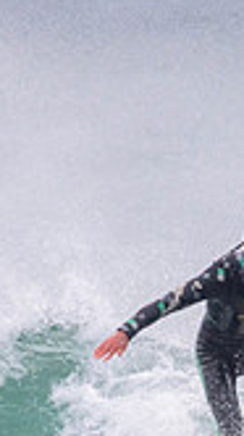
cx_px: 189
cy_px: 498
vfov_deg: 0.7
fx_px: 33885
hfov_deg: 0.4
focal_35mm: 2937
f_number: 11
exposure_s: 1/2000
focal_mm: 800
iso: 800
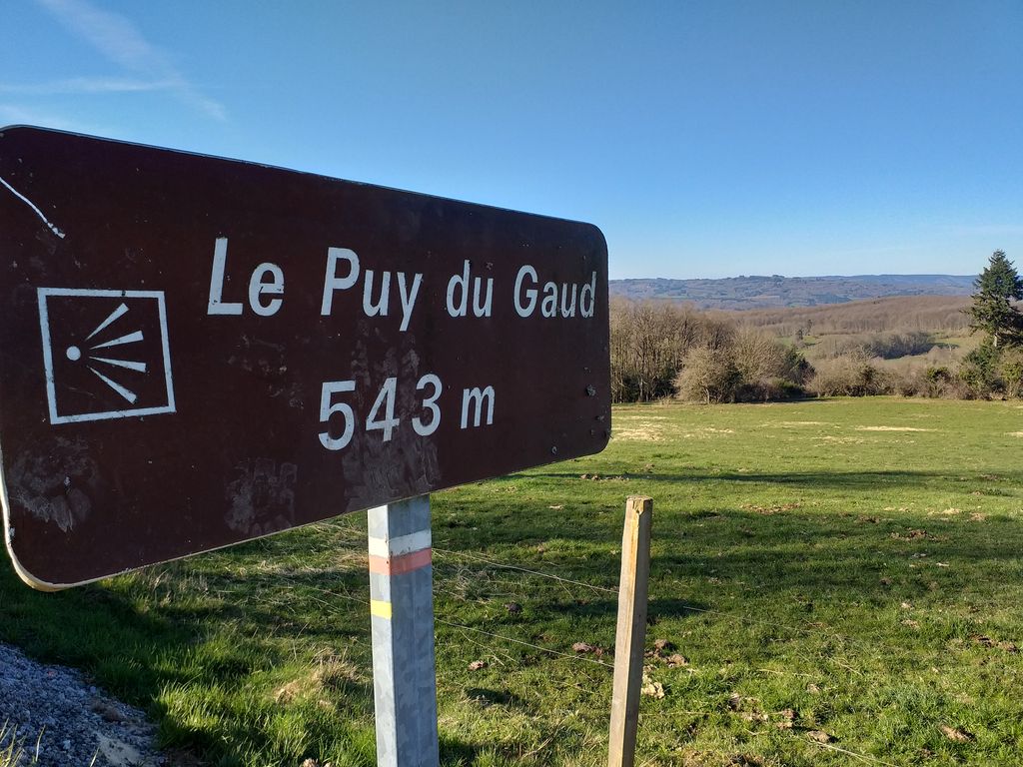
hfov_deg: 67.3
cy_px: 384
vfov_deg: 53.1
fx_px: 768
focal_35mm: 26
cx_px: 512
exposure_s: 1/934
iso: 40
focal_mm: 3.6
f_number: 1.9
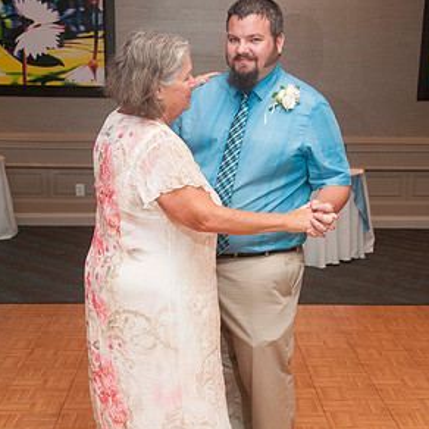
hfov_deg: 31.1
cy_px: 257
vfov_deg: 31.0
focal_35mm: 55
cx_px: 214
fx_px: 771
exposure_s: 1/60
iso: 800
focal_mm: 28
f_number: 5.6
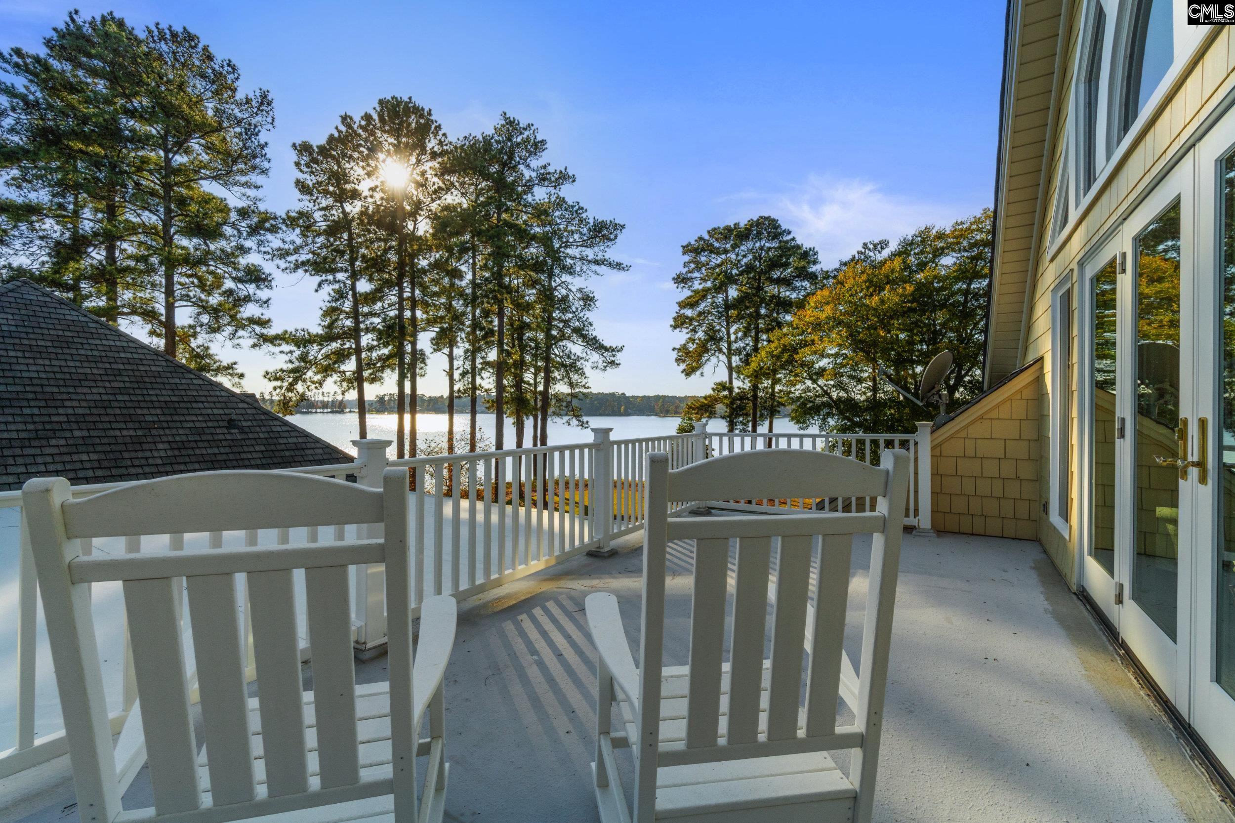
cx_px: 618
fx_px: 514
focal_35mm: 15
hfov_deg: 100.4
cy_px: 412
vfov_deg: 77.3
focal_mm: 10
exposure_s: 1/640
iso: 250
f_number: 8
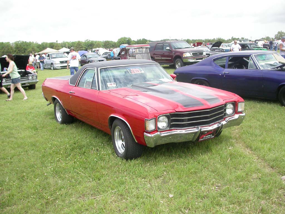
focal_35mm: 38
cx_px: 142
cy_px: 107
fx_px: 313
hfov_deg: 49.0
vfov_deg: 37.7
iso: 100
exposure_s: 1/1000
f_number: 2.6
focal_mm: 7.85
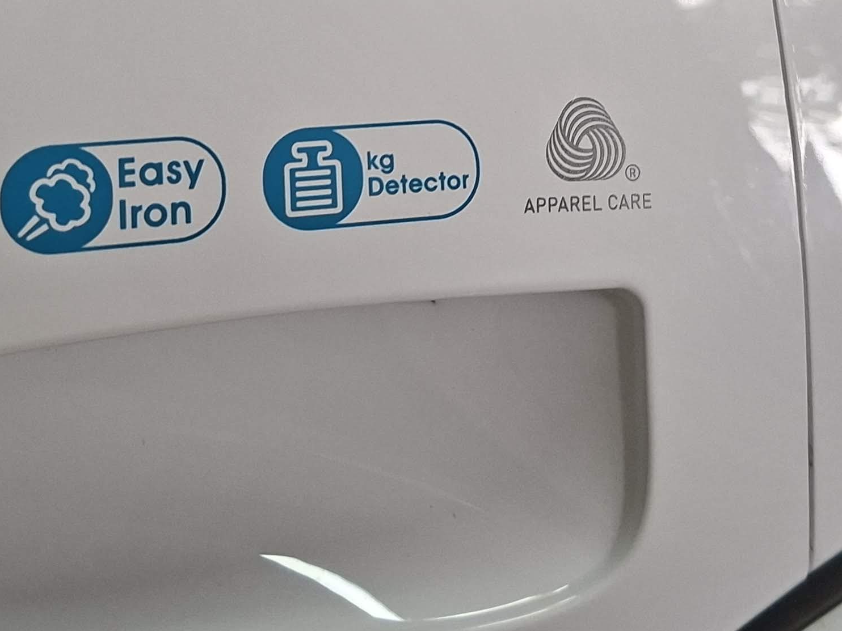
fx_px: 1508
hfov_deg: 31.2
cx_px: 480
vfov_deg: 22.5
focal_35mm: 62
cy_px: -43
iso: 160
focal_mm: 5.54
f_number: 1.8
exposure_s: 1/100
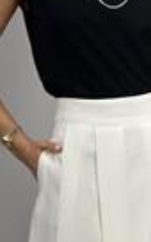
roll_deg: +4.8
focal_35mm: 154
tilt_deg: -33.2
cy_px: 200
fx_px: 1014
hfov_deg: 8.5
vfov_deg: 13.5
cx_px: 103
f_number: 1.78
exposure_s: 1/141
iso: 80
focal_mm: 6.86
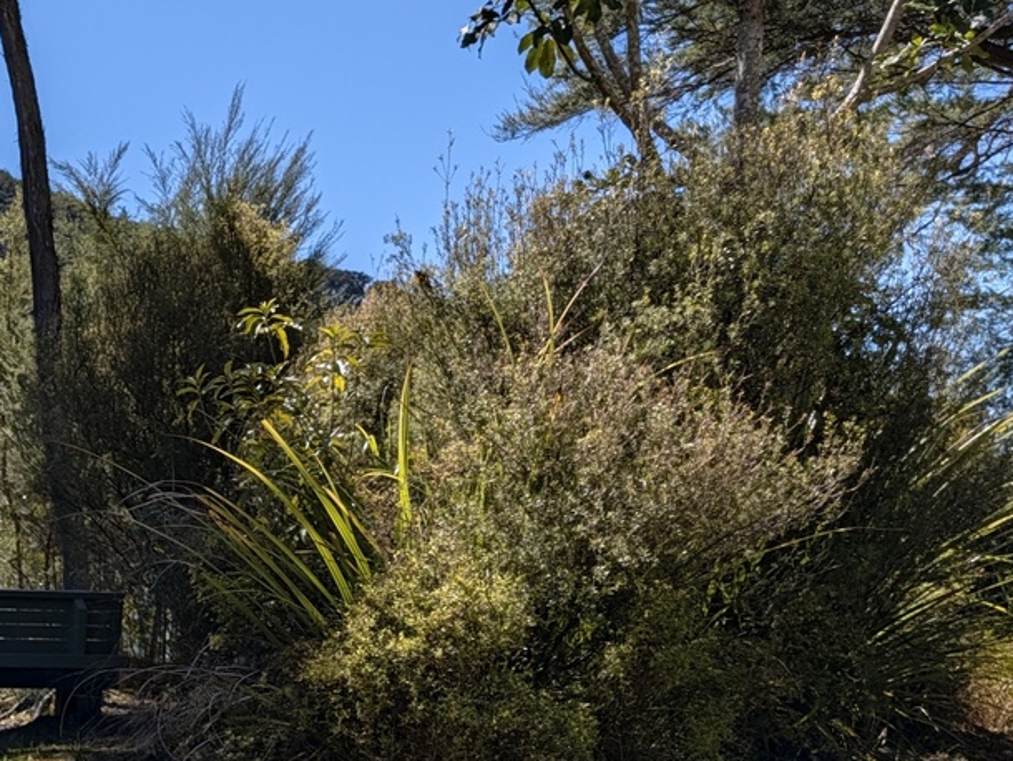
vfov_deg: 22.1
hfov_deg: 27.2
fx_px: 1844
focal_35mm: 63
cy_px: 822
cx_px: -194
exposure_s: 1/1645
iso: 21
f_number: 1.68
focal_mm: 6.9
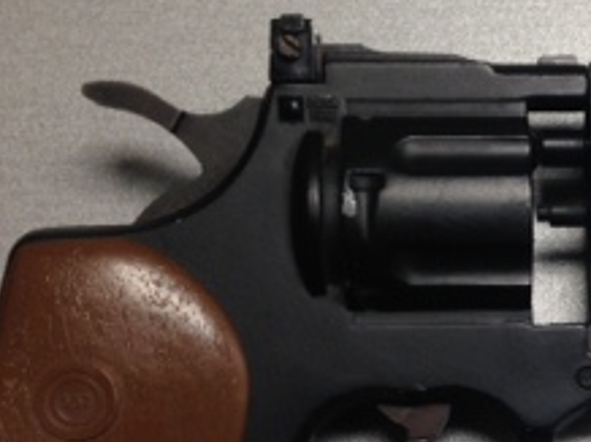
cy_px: 390
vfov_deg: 15.1
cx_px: 629
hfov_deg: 19.5
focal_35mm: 97
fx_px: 1654
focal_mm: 4.12
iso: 50
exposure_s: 1/30
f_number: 2.4
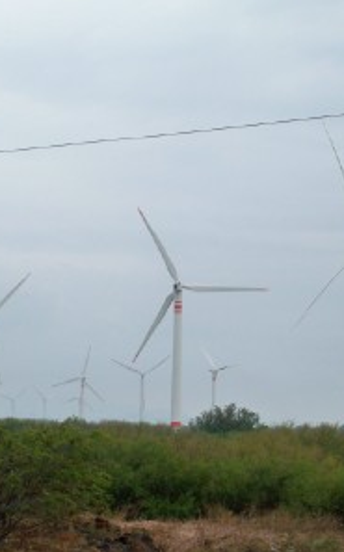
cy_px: 277
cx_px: 167
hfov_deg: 8.7
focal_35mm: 150
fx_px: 2255
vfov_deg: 14.0
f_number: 5.7
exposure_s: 1/320
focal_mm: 18.8
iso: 80
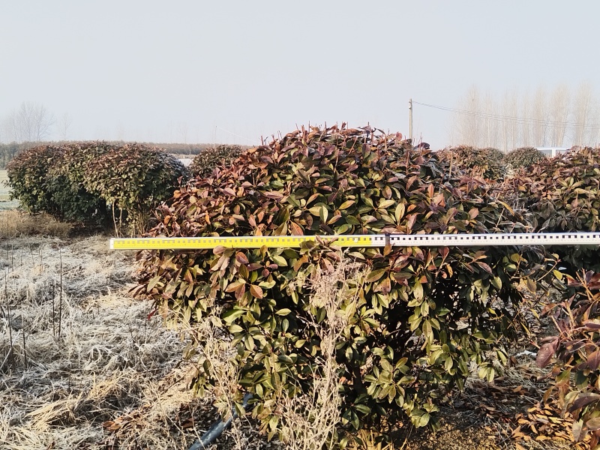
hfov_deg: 55.4
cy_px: 225
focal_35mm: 33
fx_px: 572
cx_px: 300
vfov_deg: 42.9
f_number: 1.9
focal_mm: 4.95
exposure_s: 1/201
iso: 100
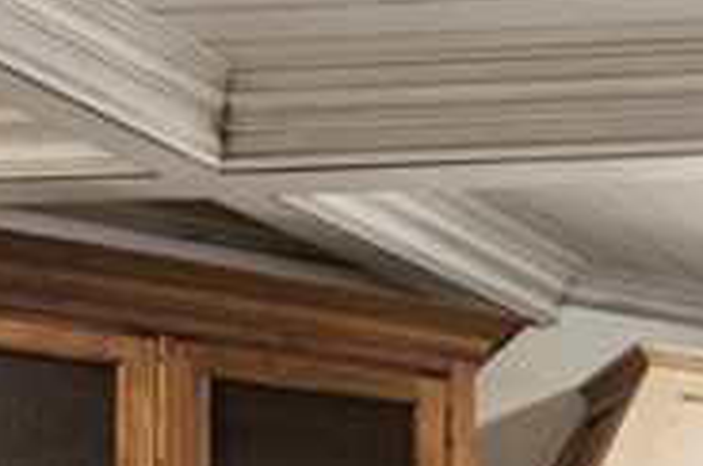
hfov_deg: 16.9
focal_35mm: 89
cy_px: 842
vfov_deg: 13.7
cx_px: 1417
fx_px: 1735
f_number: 9
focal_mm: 16
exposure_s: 1/13
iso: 320
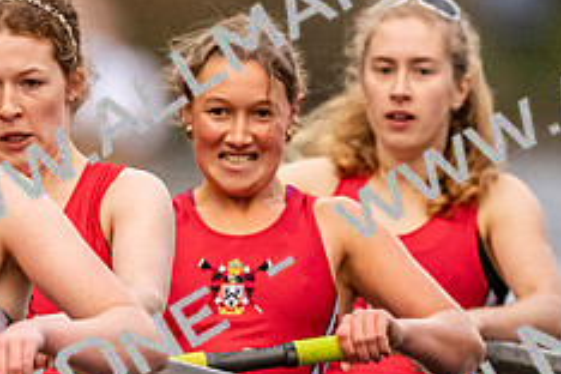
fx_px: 34733
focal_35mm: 2229
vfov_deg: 0.6
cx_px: 158
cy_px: 279
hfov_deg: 0.9
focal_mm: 600
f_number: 4
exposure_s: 1/2500
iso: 3200
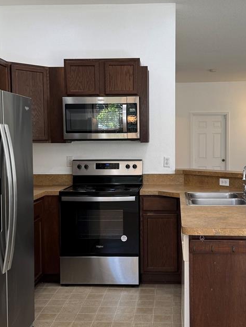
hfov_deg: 31.5
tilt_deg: -3.9
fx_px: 436
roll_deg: +1.6
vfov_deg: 41.2
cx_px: 146
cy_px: 168
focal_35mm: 46
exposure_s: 1/120
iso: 80
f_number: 1.78
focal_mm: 6.76
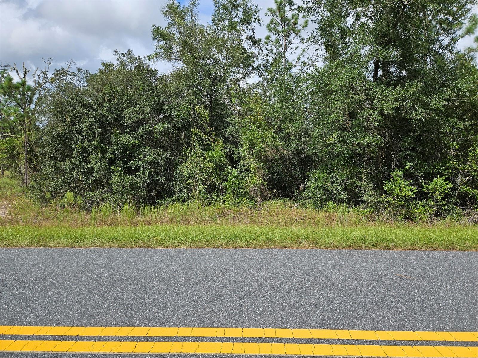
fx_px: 318
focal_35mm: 23
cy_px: 179
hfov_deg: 73.9
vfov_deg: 58.9
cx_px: 239
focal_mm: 5.4
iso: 25
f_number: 1.8
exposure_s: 1/1854
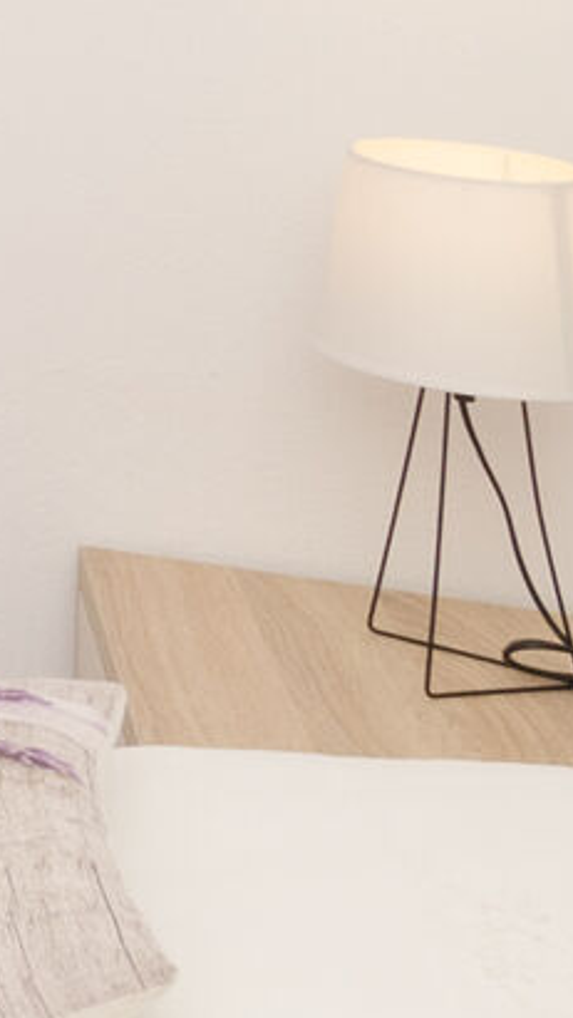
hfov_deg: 8.4
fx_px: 2887
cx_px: -1424
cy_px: -543
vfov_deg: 17.7
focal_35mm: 107
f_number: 8
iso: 250
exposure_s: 1/200
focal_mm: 10
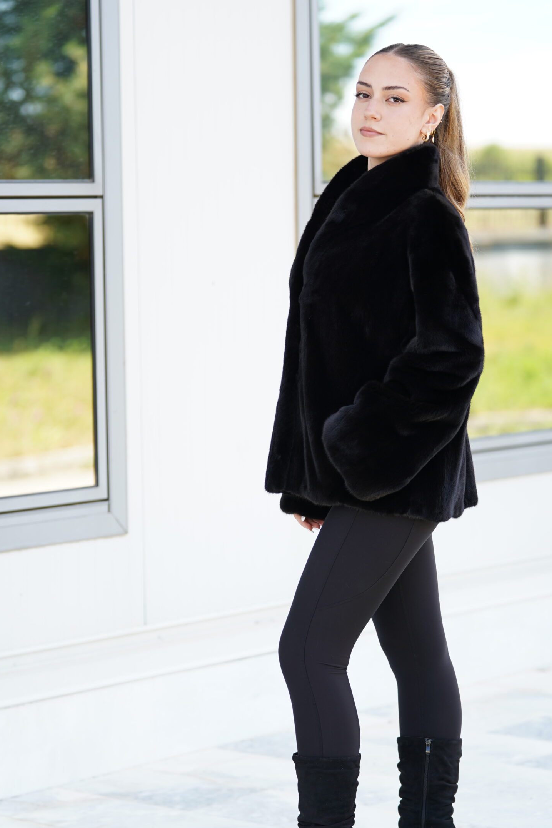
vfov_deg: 18.1
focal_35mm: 113
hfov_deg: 12.1
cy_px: 462
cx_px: 244
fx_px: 2598
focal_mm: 95
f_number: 2.8
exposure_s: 1/250
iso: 160
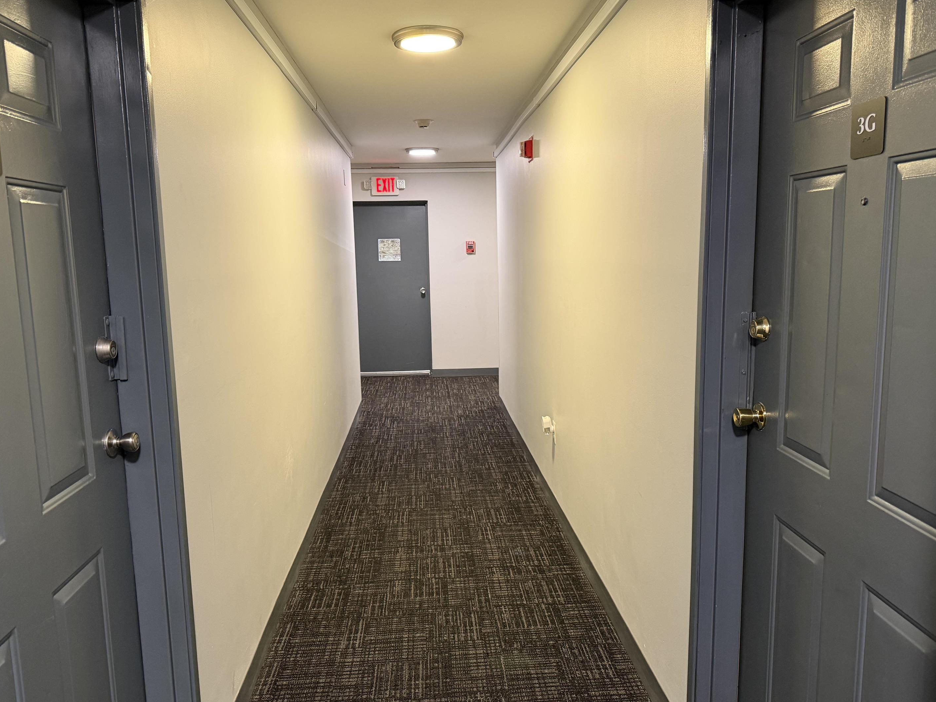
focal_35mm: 26
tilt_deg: -8.4
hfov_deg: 67.3
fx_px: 703
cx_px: 468
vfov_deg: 53.1
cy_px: 353
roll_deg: +1.4
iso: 320
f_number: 1.78
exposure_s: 1/60
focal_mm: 6.76
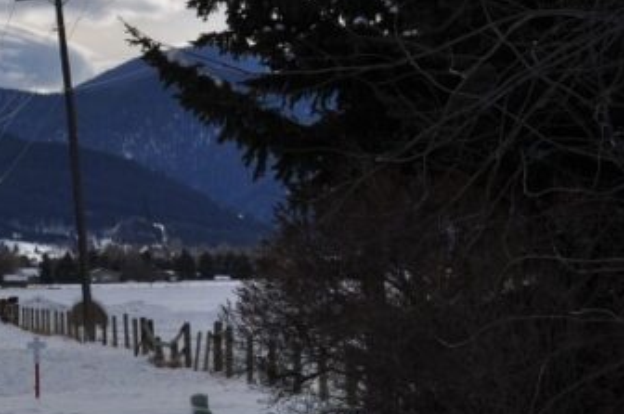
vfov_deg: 6.5
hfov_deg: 9.5
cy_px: -30
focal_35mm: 210
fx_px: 3635
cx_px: -308
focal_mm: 46
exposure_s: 1/640
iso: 200
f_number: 13
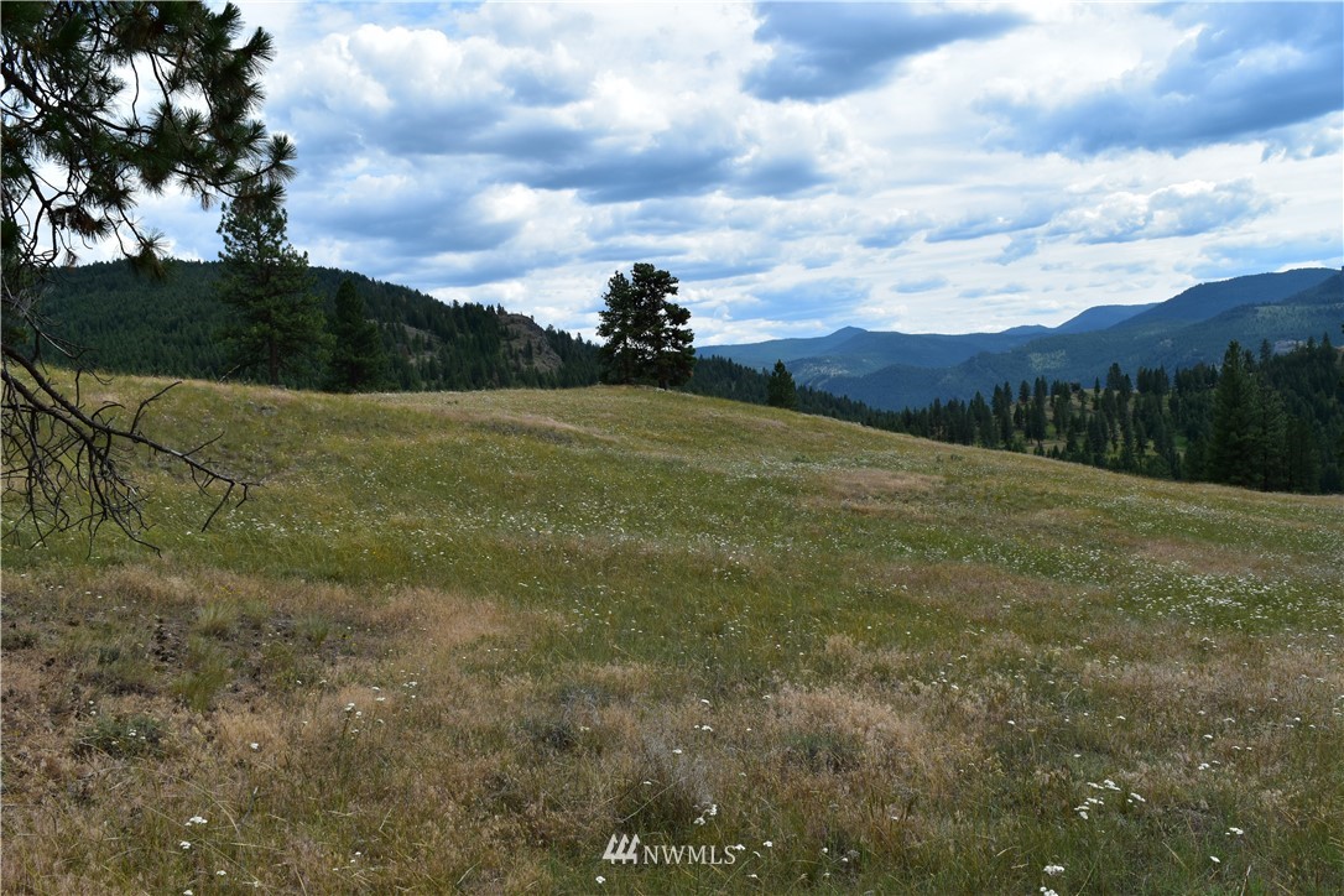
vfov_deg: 47.9
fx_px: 1008
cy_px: 448
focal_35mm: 27
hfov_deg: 67.4
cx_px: 672
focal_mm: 18
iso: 360
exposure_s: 1/500
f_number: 11
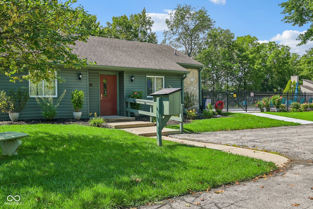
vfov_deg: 41.1
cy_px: 104
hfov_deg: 58.7
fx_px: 278
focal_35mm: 32
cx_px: 156
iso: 100
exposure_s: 1/100
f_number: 8
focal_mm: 32
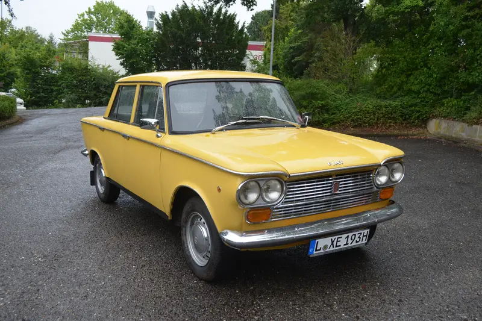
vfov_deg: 36.9
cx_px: 241
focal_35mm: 36
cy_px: 160
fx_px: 482
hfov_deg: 53.1
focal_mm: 24
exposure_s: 1/125
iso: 200
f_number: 5.6
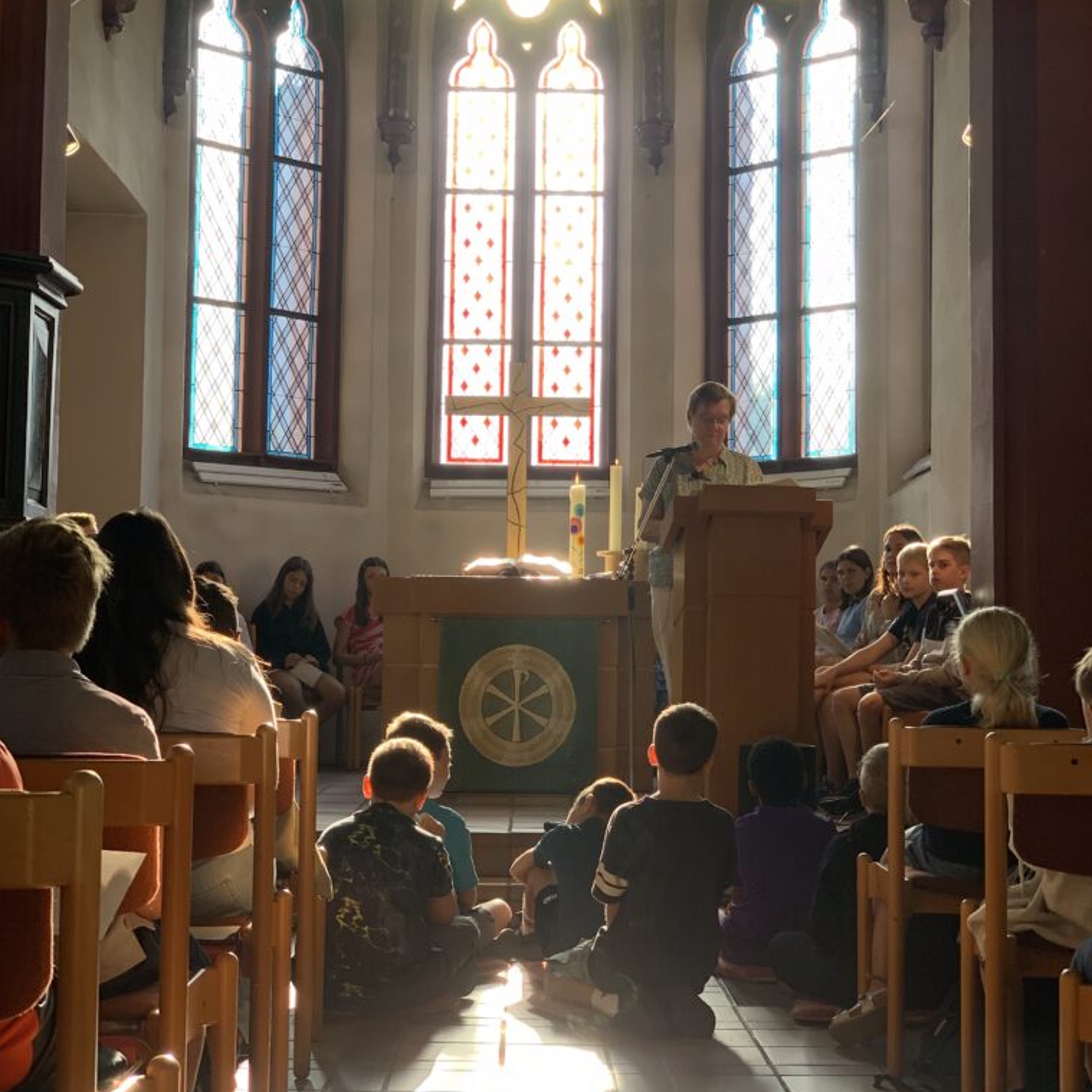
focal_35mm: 62
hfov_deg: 27.7
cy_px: 478
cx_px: 541
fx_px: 2213
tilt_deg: +4.2
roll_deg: +0.0
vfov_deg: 27.7
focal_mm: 6
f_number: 2.4
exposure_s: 1/100
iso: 20
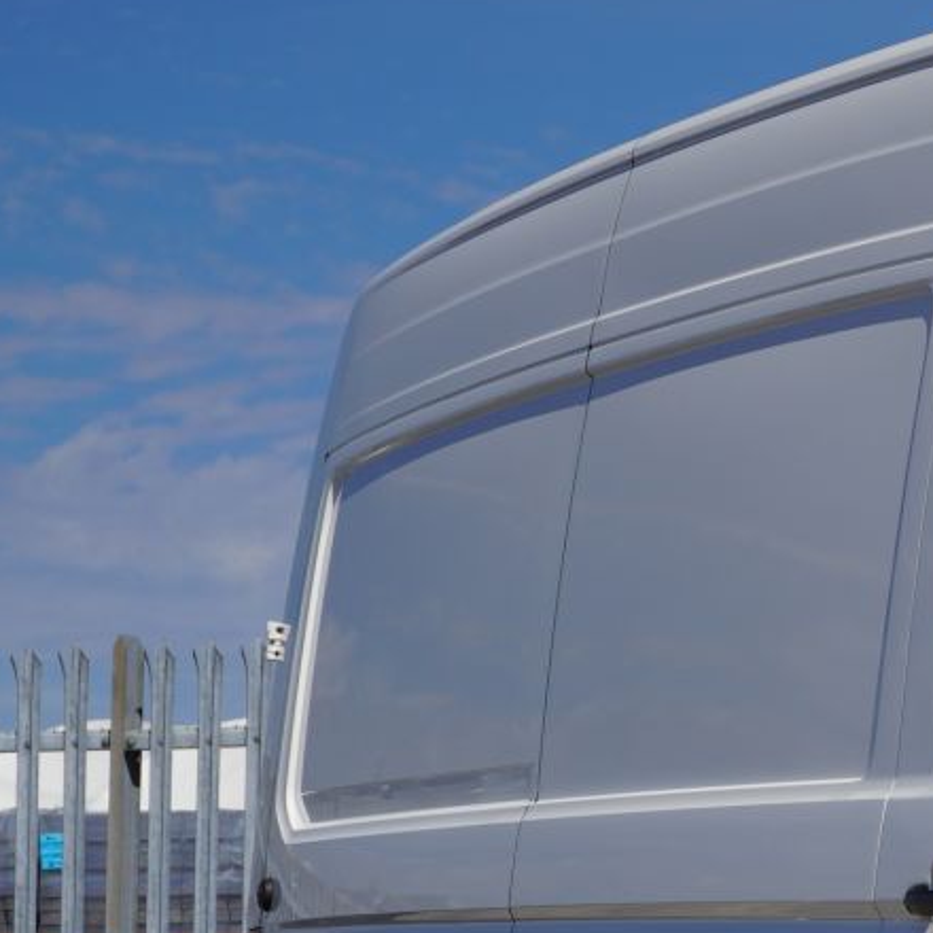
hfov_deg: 8.1
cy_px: 895
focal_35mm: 209
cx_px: 1573
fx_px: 6359
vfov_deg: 8.4
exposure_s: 1/125
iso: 100
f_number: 11
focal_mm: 45
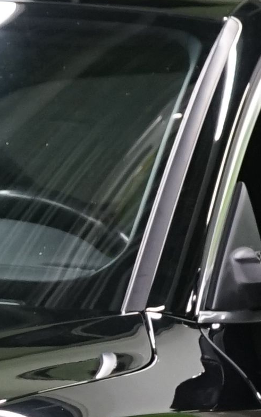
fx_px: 5938
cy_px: 480
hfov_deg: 2.5
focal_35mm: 522
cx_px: -381
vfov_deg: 4.0
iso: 800
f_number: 5.6
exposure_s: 1/50
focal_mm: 67
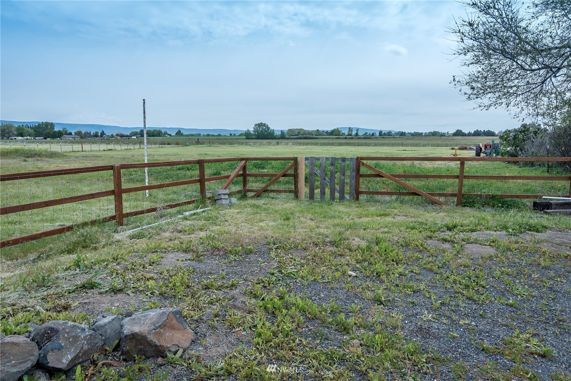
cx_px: 286
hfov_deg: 73.7
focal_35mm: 24
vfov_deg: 53.2
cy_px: 190
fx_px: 381
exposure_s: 1/200
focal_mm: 24
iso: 200
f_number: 14
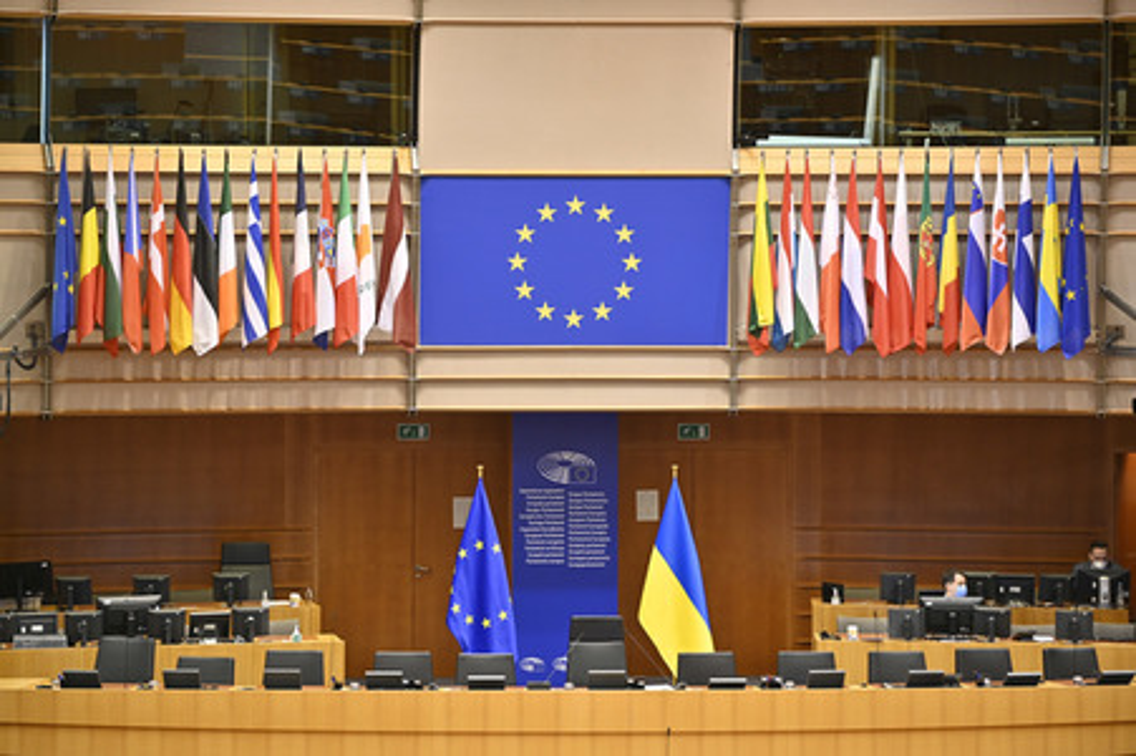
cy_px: 378
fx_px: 4257
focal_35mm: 135
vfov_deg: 10.1
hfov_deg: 15.2
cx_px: 568
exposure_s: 1/160
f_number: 2.8
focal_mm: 135
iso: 800
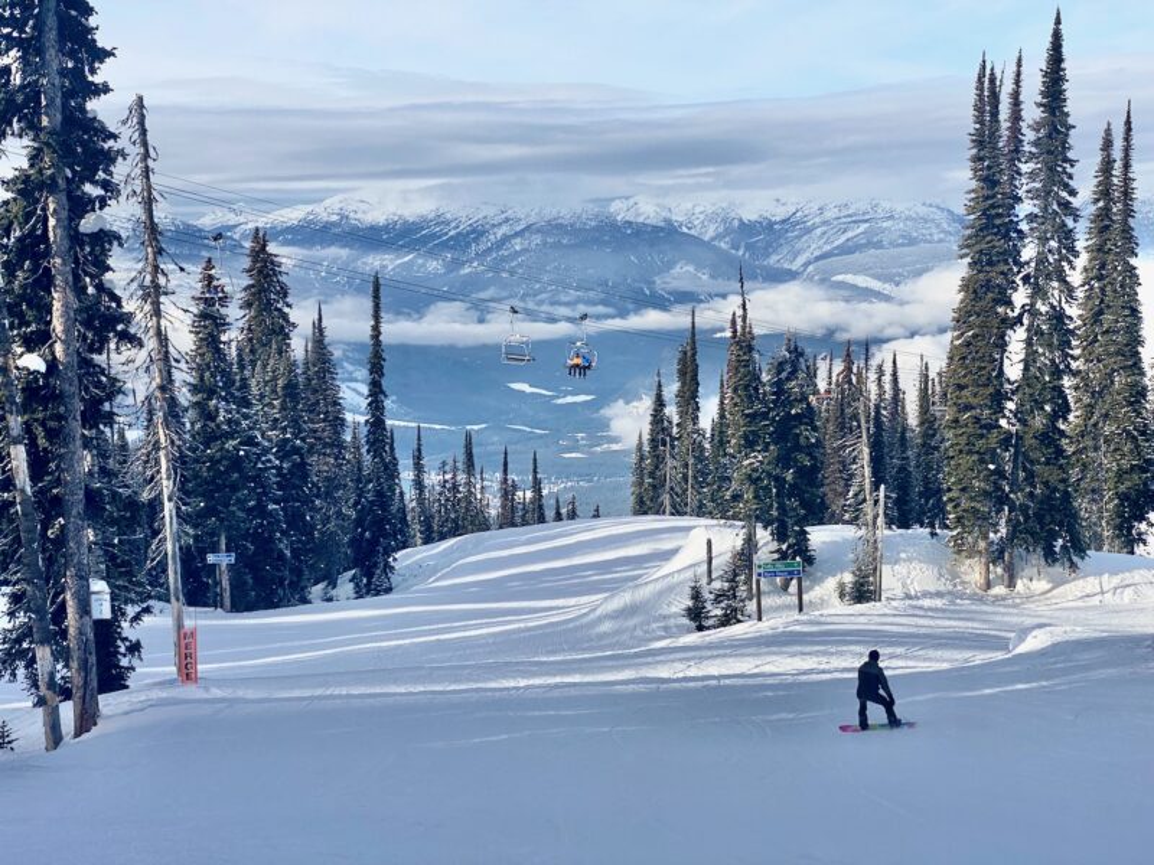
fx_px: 1734
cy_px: 432
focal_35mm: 52
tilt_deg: -9.2
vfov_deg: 28.0
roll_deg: +1.4
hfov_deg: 36.8
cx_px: 577
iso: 20
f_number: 2
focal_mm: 6
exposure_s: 1/2179
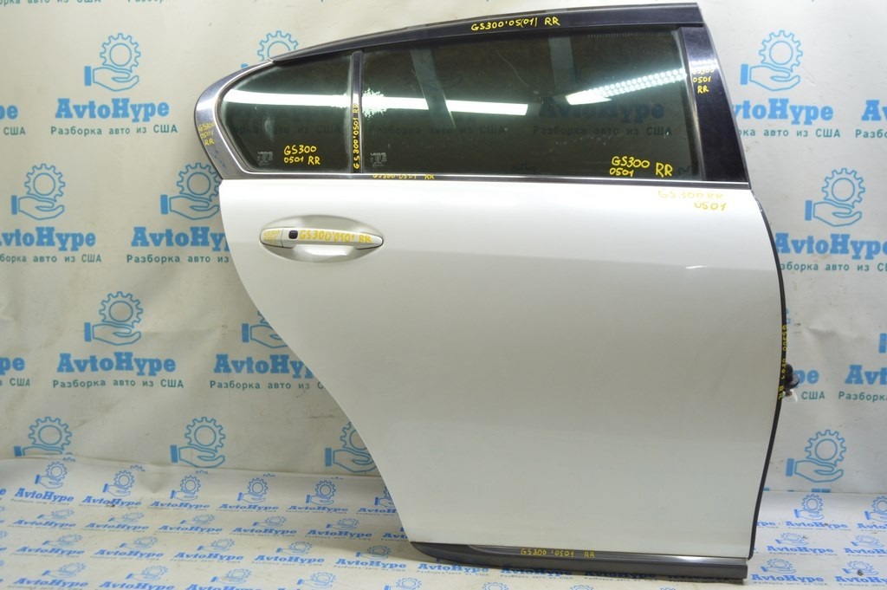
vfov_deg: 39.9
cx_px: 444
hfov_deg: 57.3
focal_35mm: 33
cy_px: 295
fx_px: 812
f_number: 5.6
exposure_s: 1/20
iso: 400
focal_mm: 22
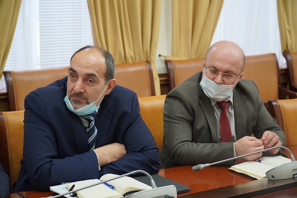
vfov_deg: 20.2
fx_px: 557
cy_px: 99
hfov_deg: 29.9
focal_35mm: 68
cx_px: 148
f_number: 4
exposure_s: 1/160
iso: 2000
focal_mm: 45
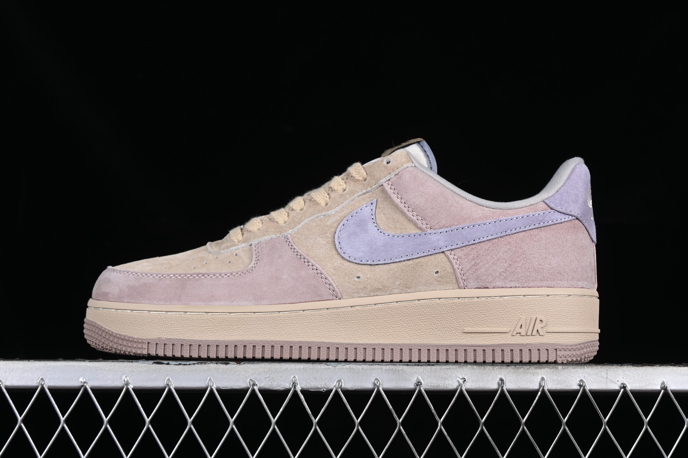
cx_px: 344
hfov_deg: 27.0
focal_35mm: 75
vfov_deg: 18.2
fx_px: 1433
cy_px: 229
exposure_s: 1/80
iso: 160
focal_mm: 50
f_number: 8
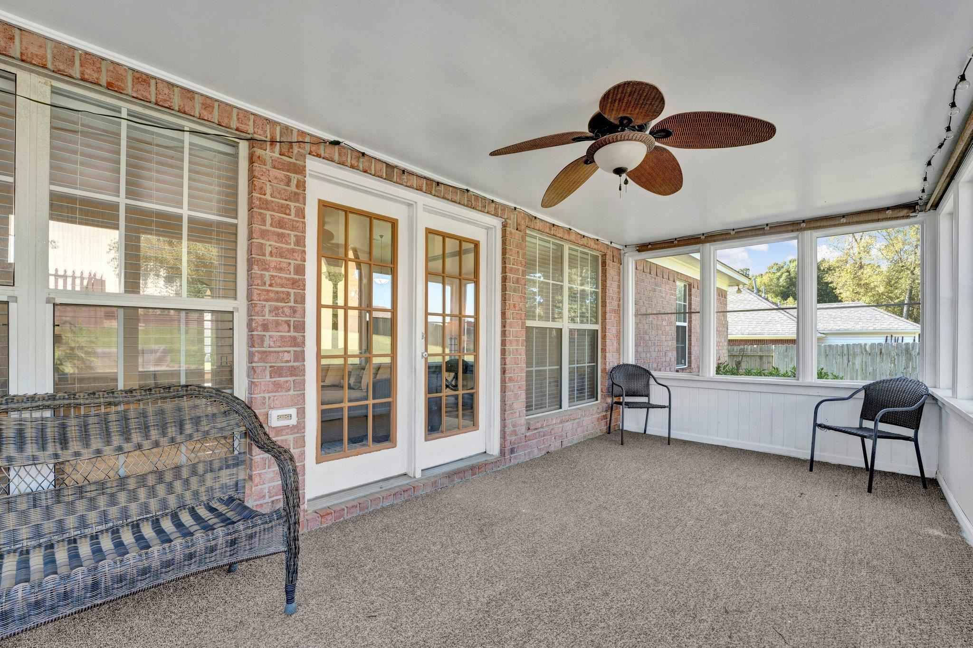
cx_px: 486
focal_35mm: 15
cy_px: 324
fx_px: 408
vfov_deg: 76.9
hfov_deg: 100.0
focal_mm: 15.1
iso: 1000
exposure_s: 1/125
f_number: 8
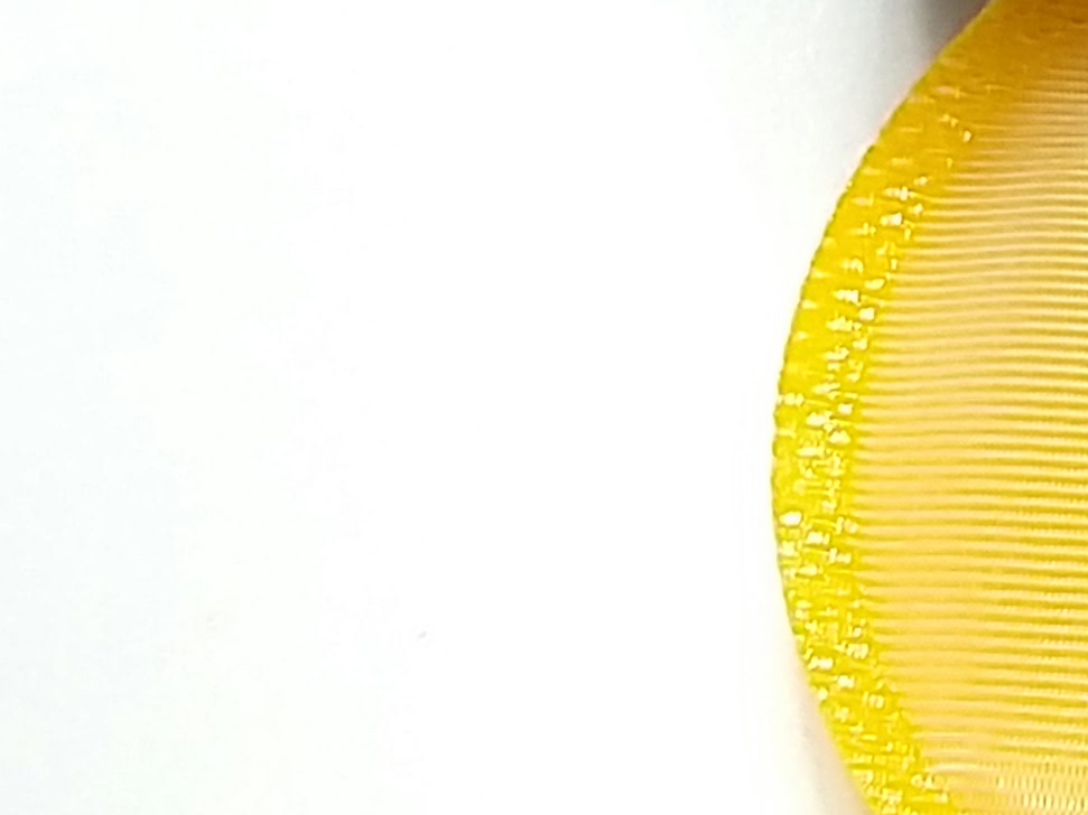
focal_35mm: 108
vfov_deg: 13.4
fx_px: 3394
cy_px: -143
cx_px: 1631
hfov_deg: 16.6
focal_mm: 3.93
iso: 100
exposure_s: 1/50
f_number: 1.7
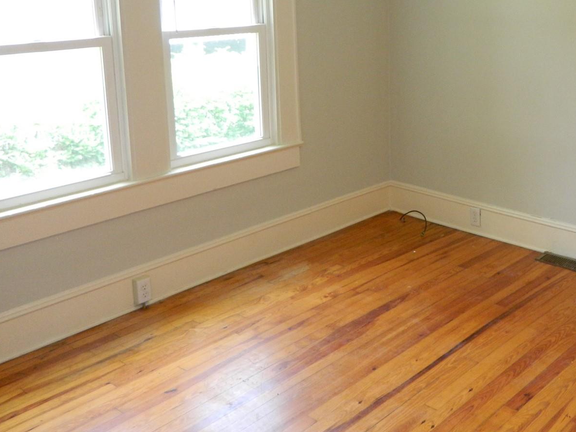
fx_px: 715
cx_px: 435
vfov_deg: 33.1
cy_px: 123
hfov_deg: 42.4
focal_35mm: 43
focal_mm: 4.5
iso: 200
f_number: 3.1
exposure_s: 1/30
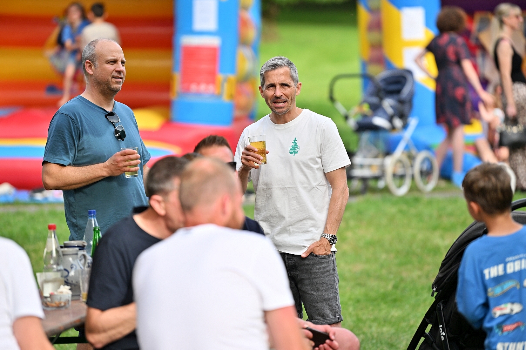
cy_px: 175
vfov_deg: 6.9
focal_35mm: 200
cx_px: 263
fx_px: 2920
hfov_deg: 10.3
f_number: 3.5
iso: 320
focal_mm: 200
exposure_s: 1/1600
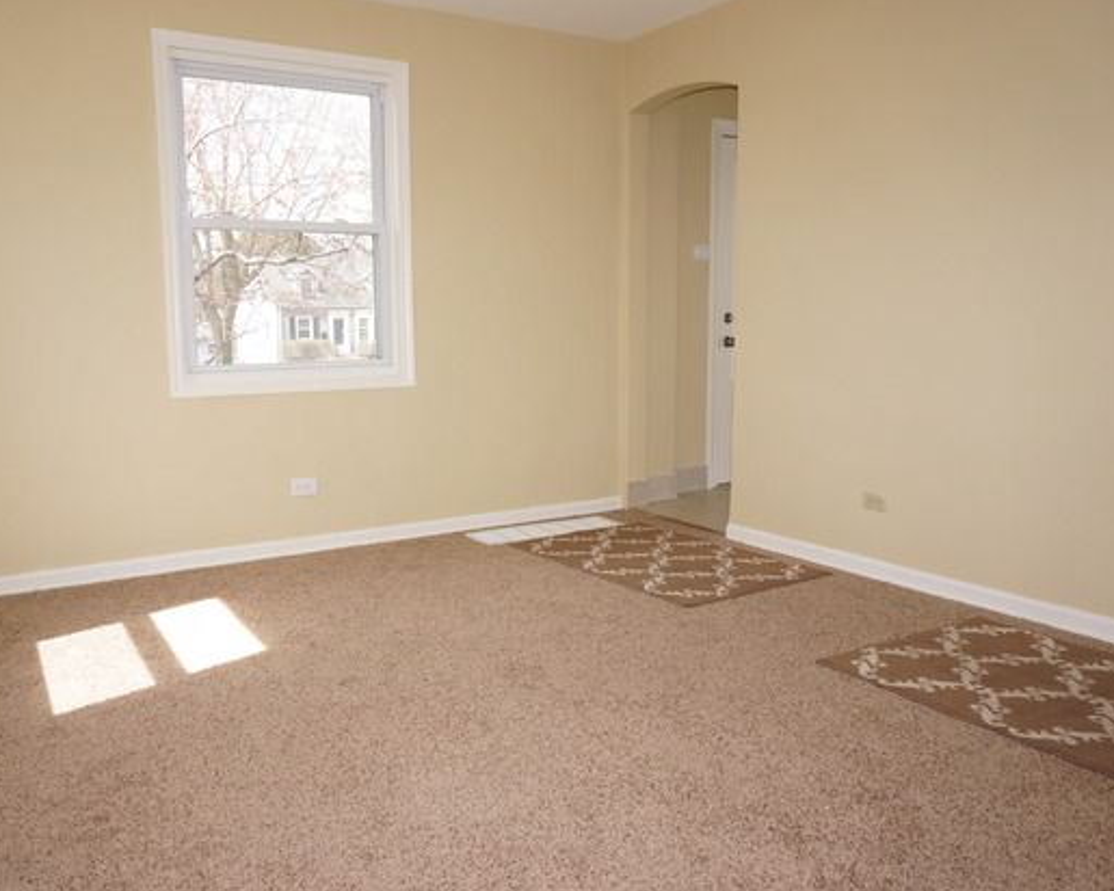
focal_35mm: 28
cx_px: 469
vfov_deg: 51.5
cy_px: 456
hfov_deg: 61.9
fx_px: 923
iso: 100
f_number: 4.5
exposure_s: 1/80
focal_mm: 16
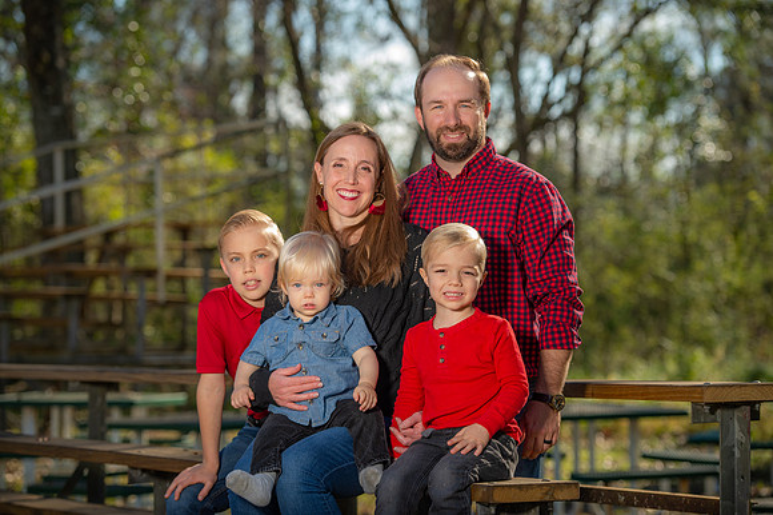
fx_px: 2361
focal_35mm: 110
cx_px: 386
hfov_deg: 18.6
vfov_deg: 12.4
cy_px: 258
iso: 50
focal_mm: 110
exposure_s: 1/250
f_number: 4.5
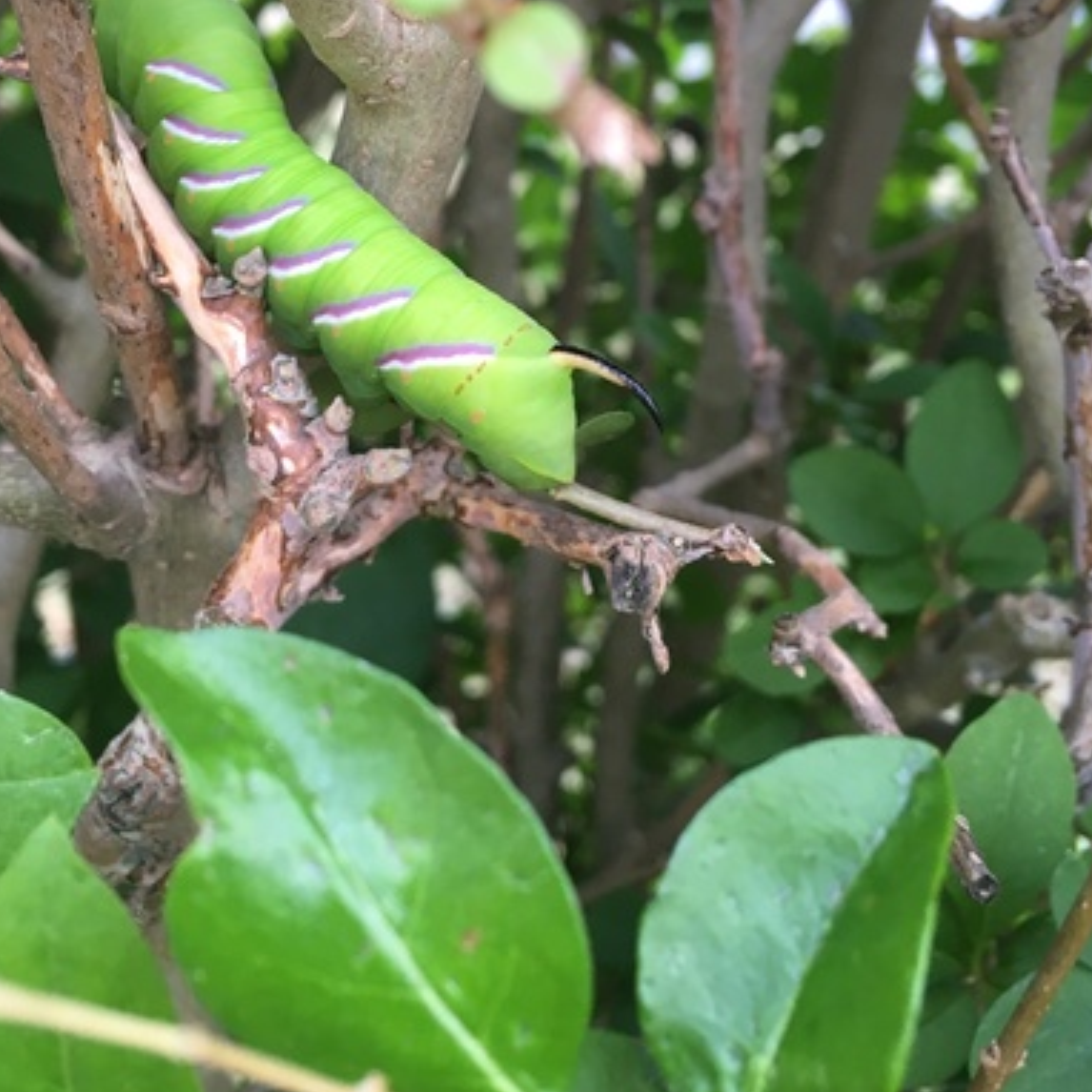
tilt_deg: -24.0
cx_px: 440
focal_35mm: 43
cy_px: 360
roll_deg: -10.4
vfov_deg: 38.7
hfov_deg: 39.0
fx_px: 1535
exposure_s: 1/33
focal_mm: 4.15
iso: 40
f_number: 2.2
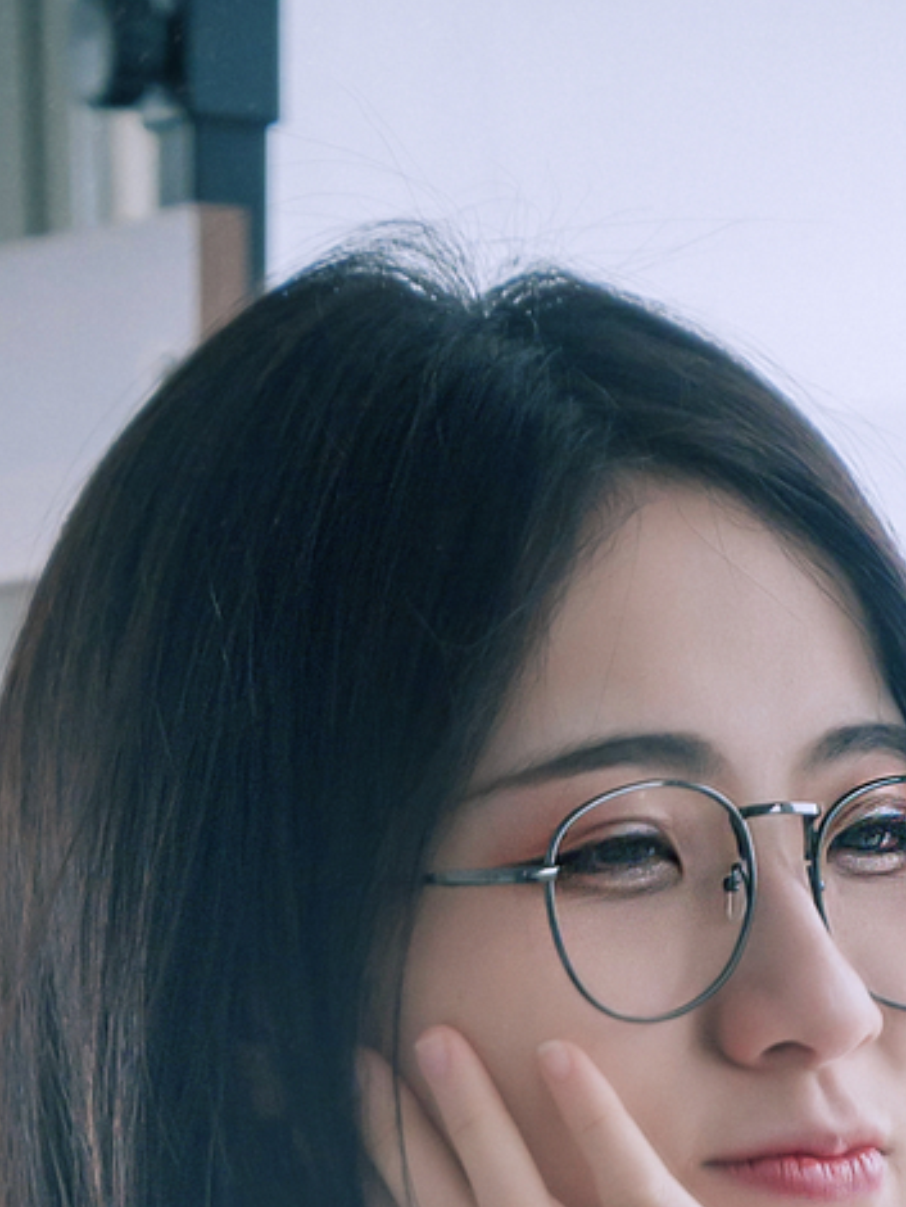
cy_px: 3009
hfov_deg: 4.3
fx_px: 11994
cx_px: 1206
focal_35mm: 344
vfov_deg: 5.5
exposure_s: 1/250
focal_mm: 70
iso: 320
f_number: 3.2
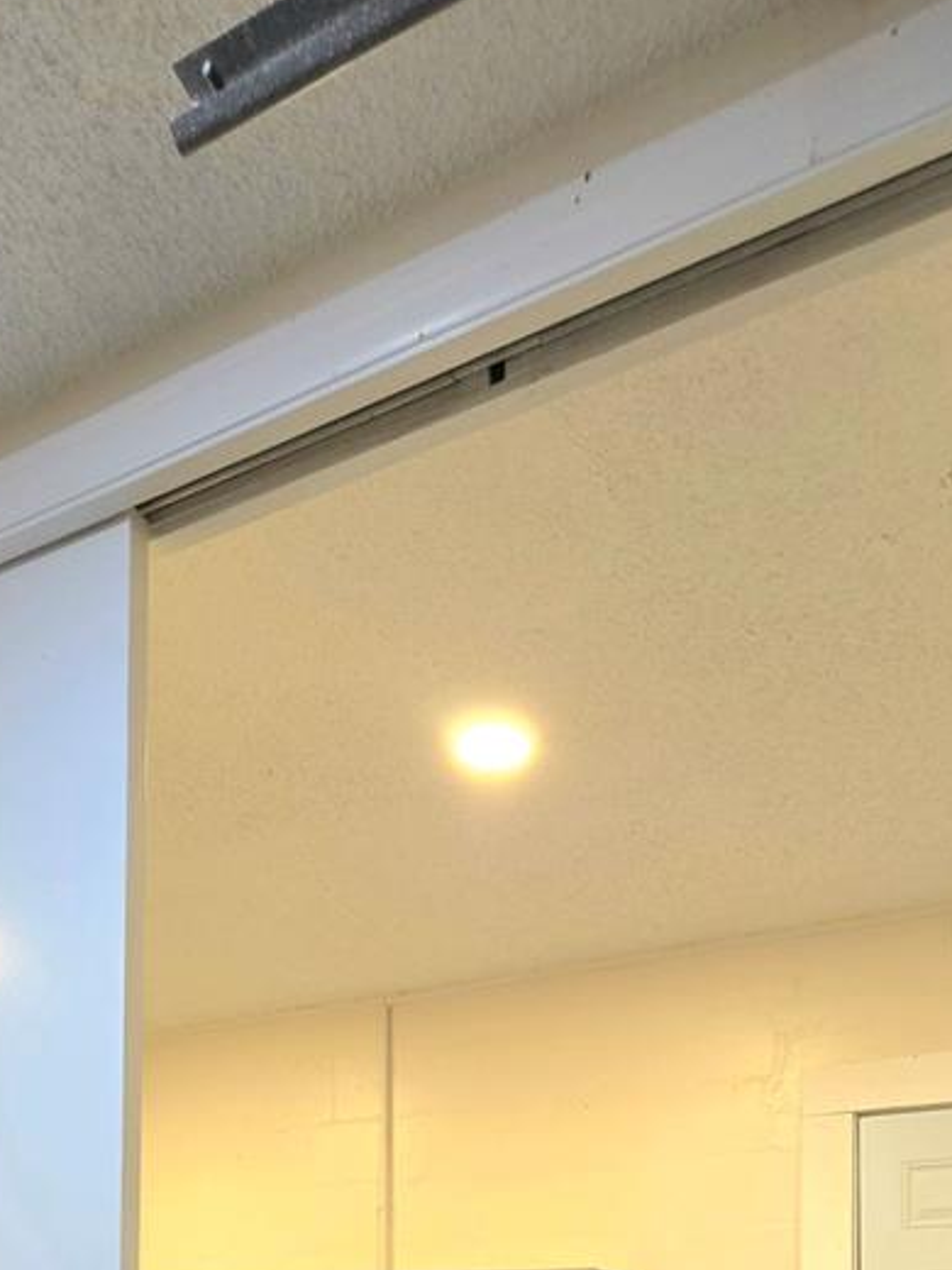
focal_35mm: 30
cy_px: 1348
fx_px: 1100
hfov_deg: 46.8
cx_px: 476
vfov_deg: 46.7
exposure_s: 1/60.2
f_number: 1.9
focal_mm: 2.2
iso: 200
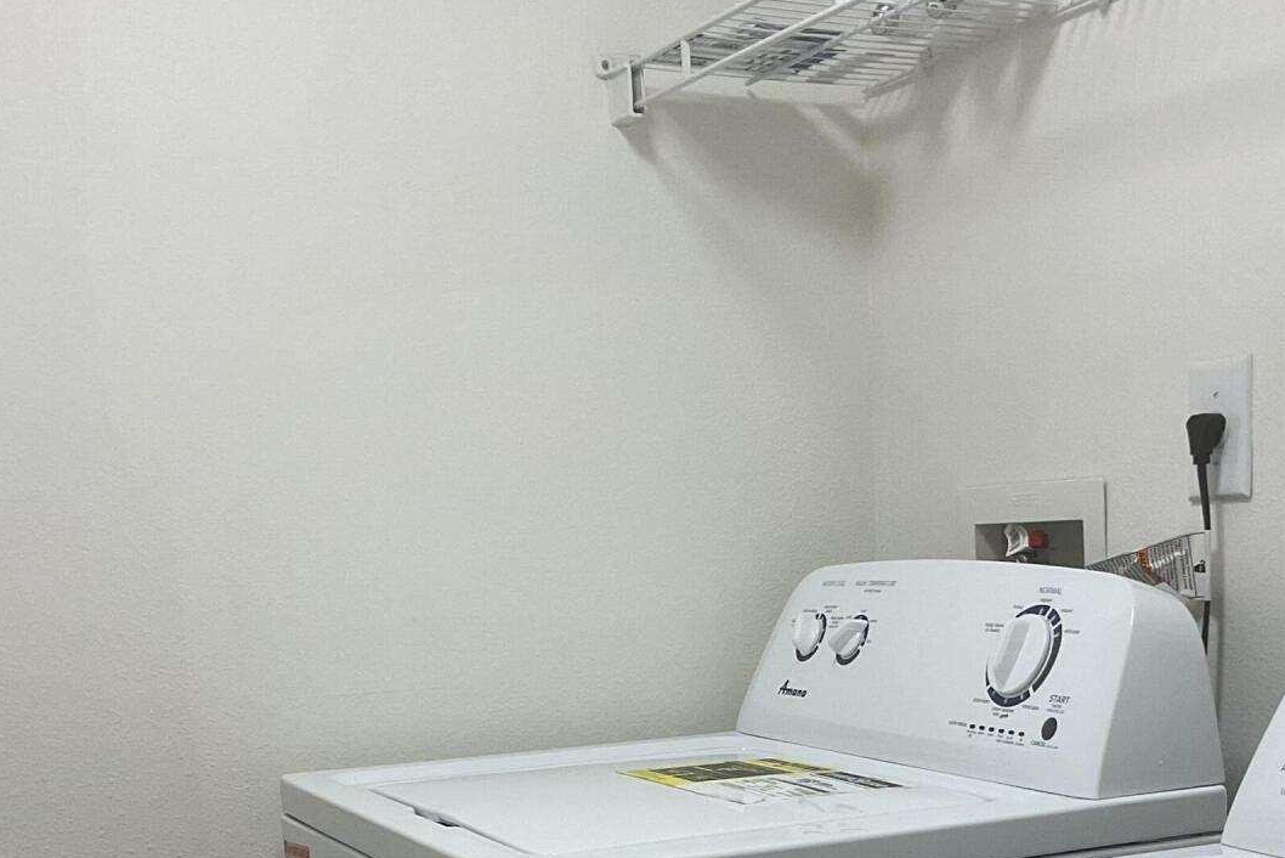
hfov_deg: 35.0
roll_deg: +3.4
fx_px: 2035
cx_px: 702
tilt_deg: -10.4
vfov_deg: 22.9
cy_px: 853
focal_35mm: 57
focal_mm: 3
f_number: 1.8
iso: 64
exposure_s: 1/120
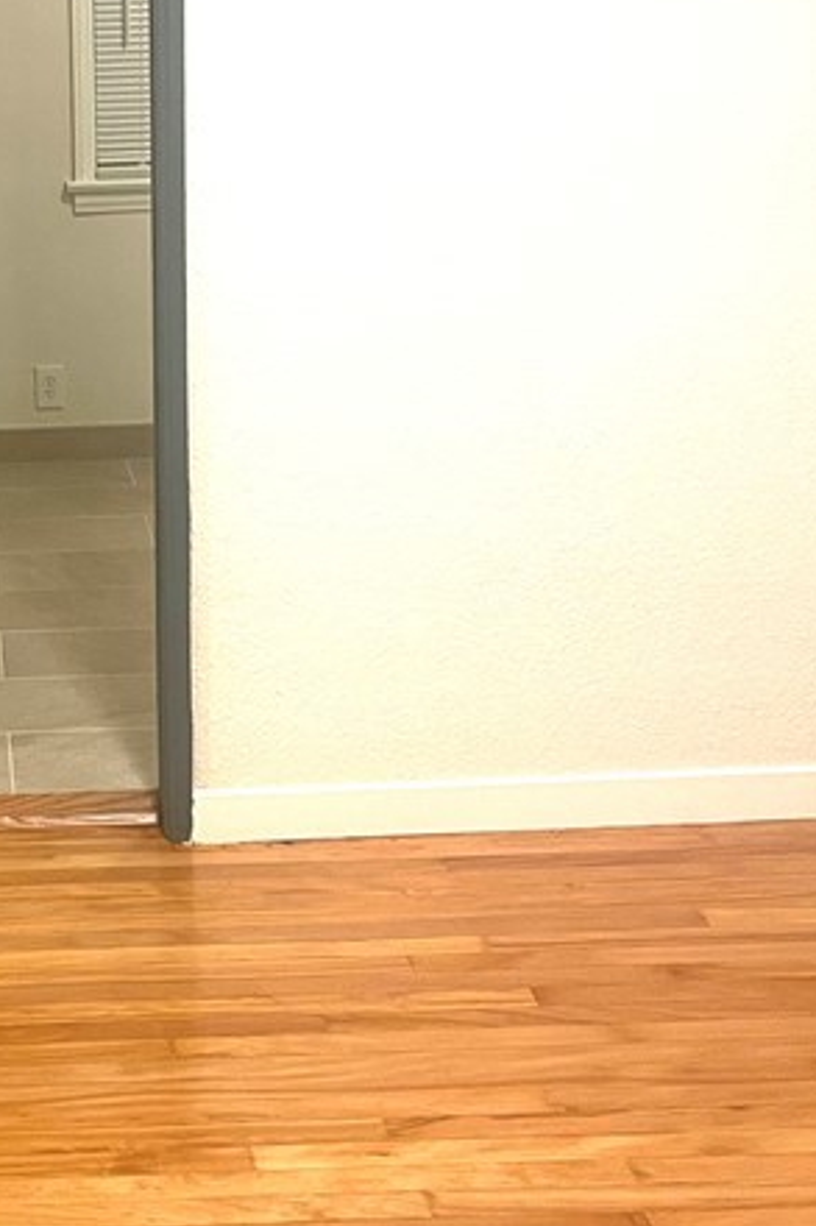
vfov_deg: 31.8
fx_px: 2144
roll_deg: +2.8
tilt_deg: -14.0
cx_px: -58
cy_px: 493
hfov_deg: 20.6
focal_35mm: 63
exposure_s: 1/60
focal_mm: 5.1
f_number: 1.6
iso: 160
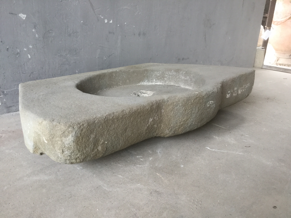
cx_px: 146
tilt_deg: -17.4
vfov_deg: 45.4
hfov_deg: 58.4
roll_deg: -4.4
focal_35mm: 31
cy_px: 109
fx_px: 261
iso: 25
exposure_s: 1/30
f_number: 2.4
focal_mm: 3.3
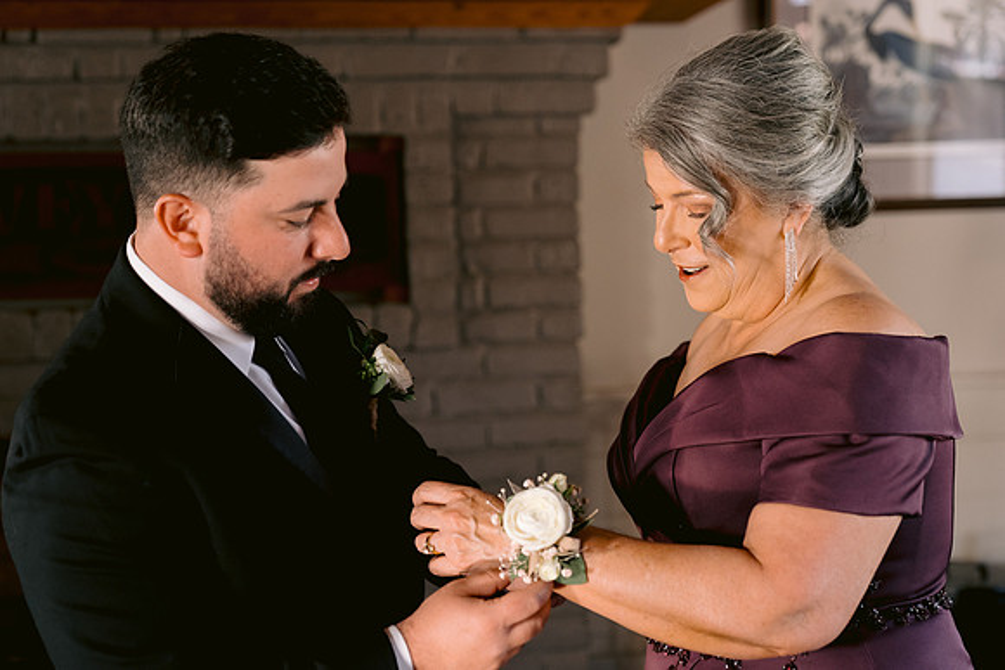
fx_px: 1619
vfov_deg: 23.4
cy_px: 335
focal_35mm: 58
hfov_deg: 34.5
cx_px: 502
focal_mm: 58
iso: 2500
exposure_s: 1/100
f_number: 2.8
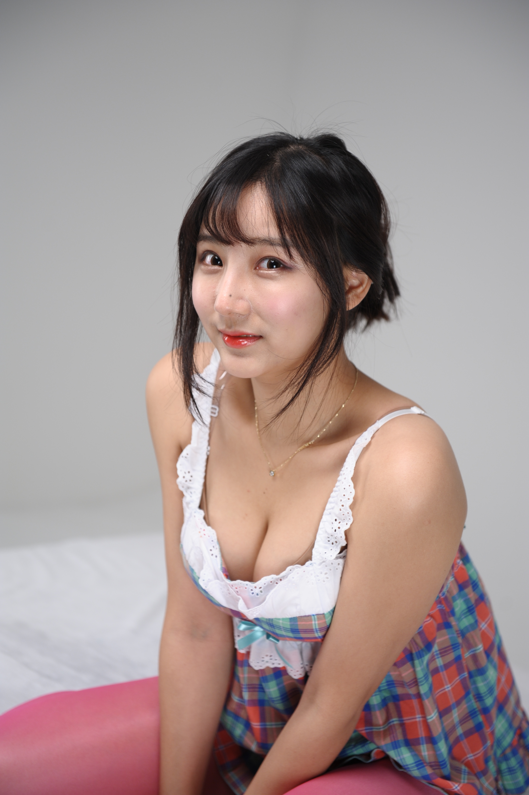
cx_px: 264
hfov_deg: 19.4
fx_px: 1545
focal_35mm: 70
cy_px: 398
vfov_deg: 28.9
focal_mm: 70
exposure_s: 1/125
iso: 400
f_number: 3.5
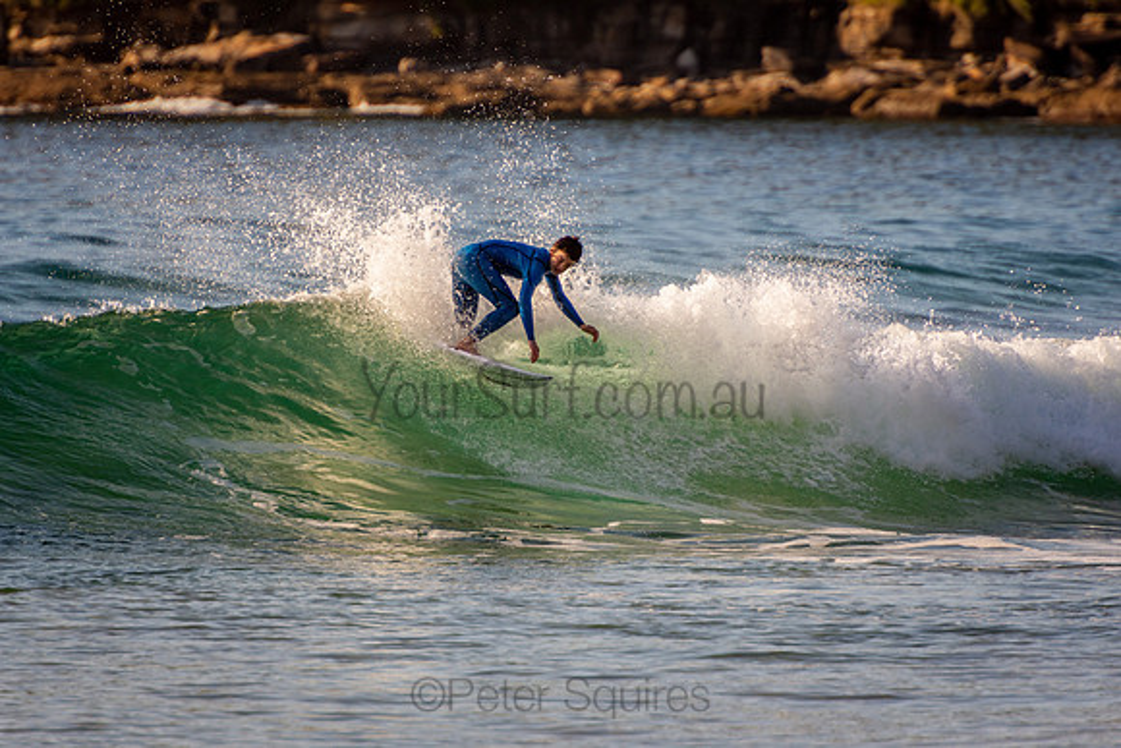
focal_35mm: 600
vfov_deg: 2.3
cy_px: 374
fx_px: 18687
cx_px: 560
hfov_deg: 3.4
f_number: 5.6
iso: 400
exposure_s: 1/1250
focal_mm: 400
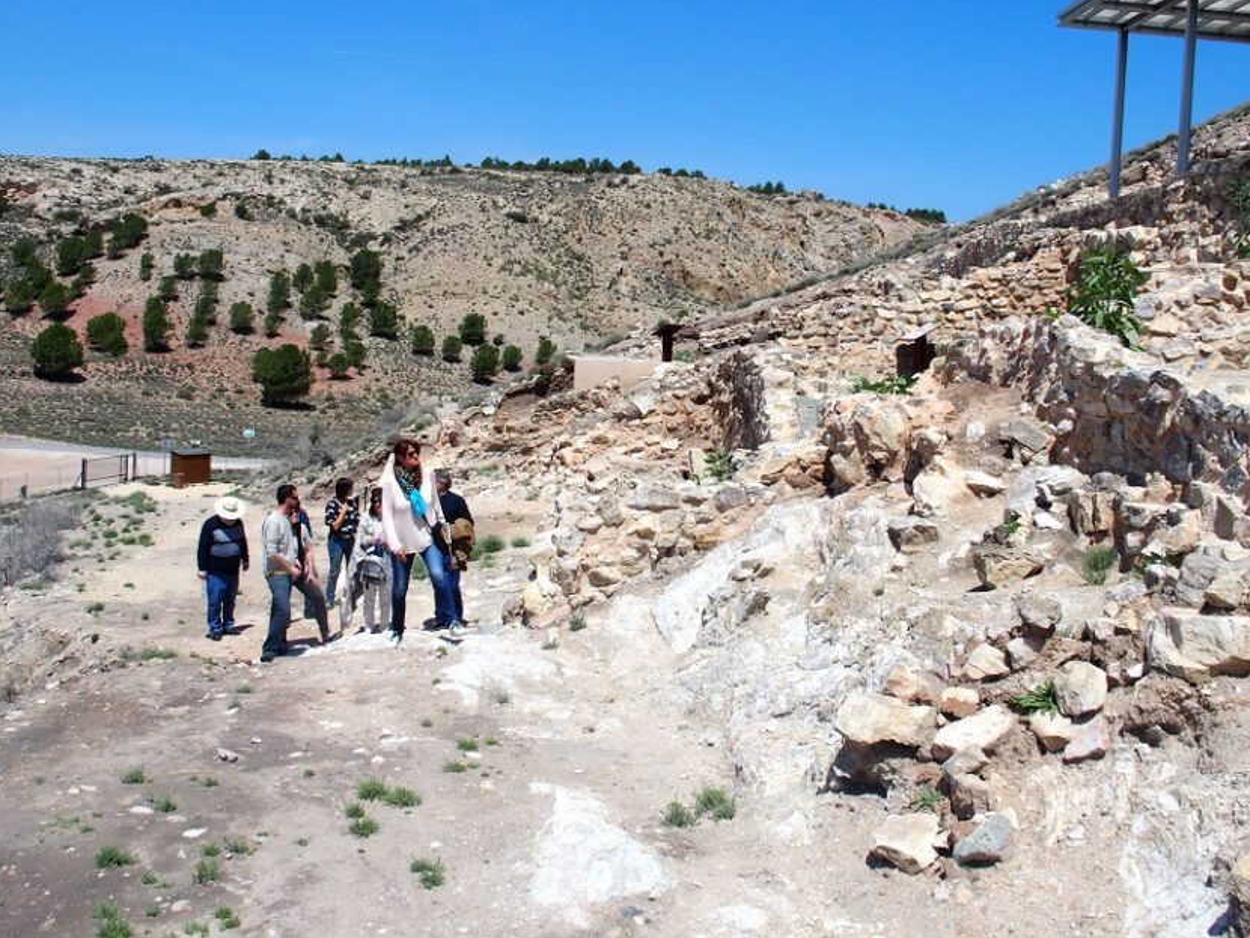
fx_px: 1336
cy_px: 413
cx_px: 623
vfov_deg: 38.6
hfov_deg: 50.1
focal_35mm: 37
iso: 100
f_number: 5.6
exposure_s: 1/640
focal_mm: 6.7
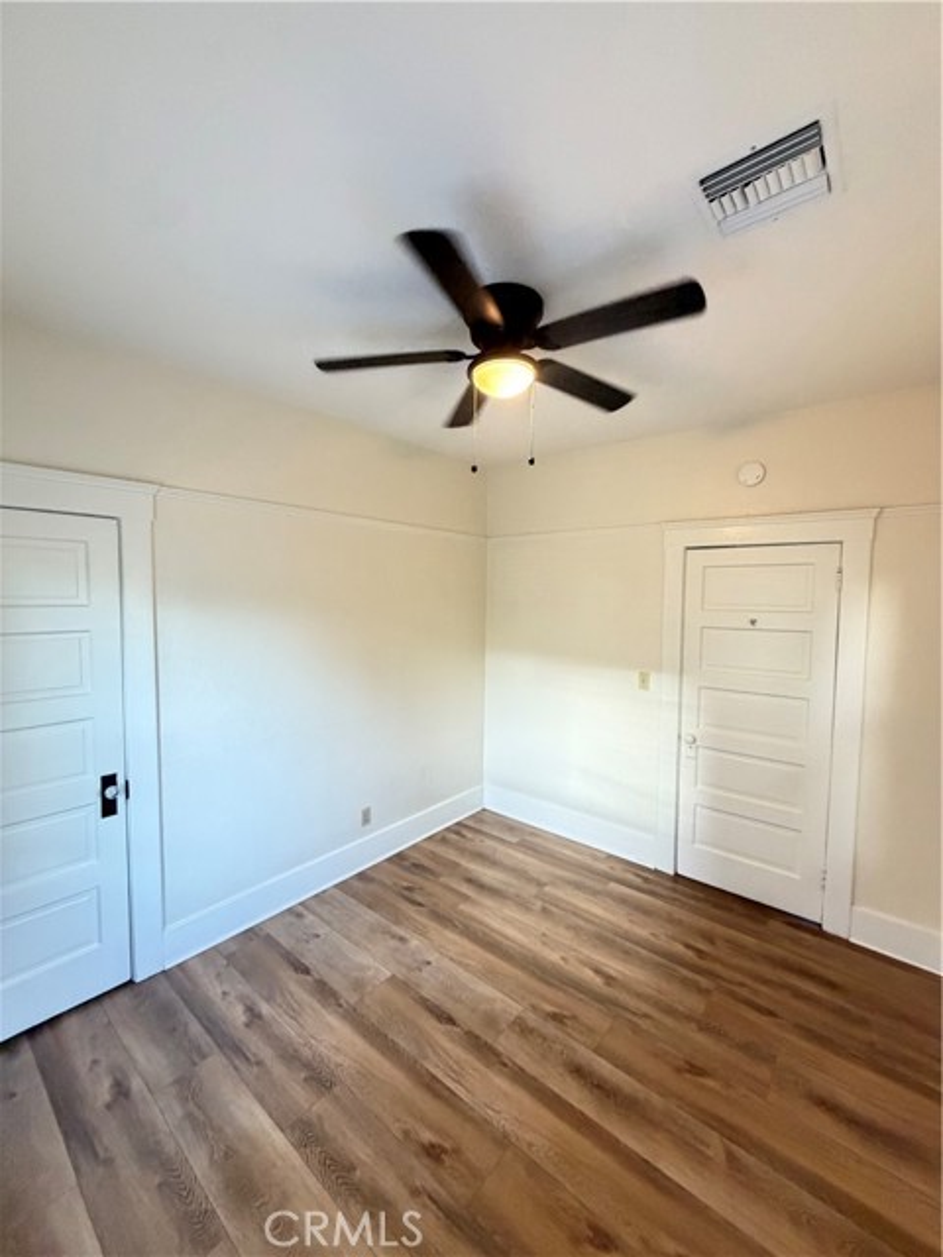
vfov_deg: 102.1
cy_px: 628
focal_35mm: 14
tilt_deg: -3.6
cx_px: 472
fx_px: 509
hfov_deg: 85.7
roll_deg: -0.8
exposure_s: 1/60
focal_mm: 2.22
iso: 640
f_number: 2.2
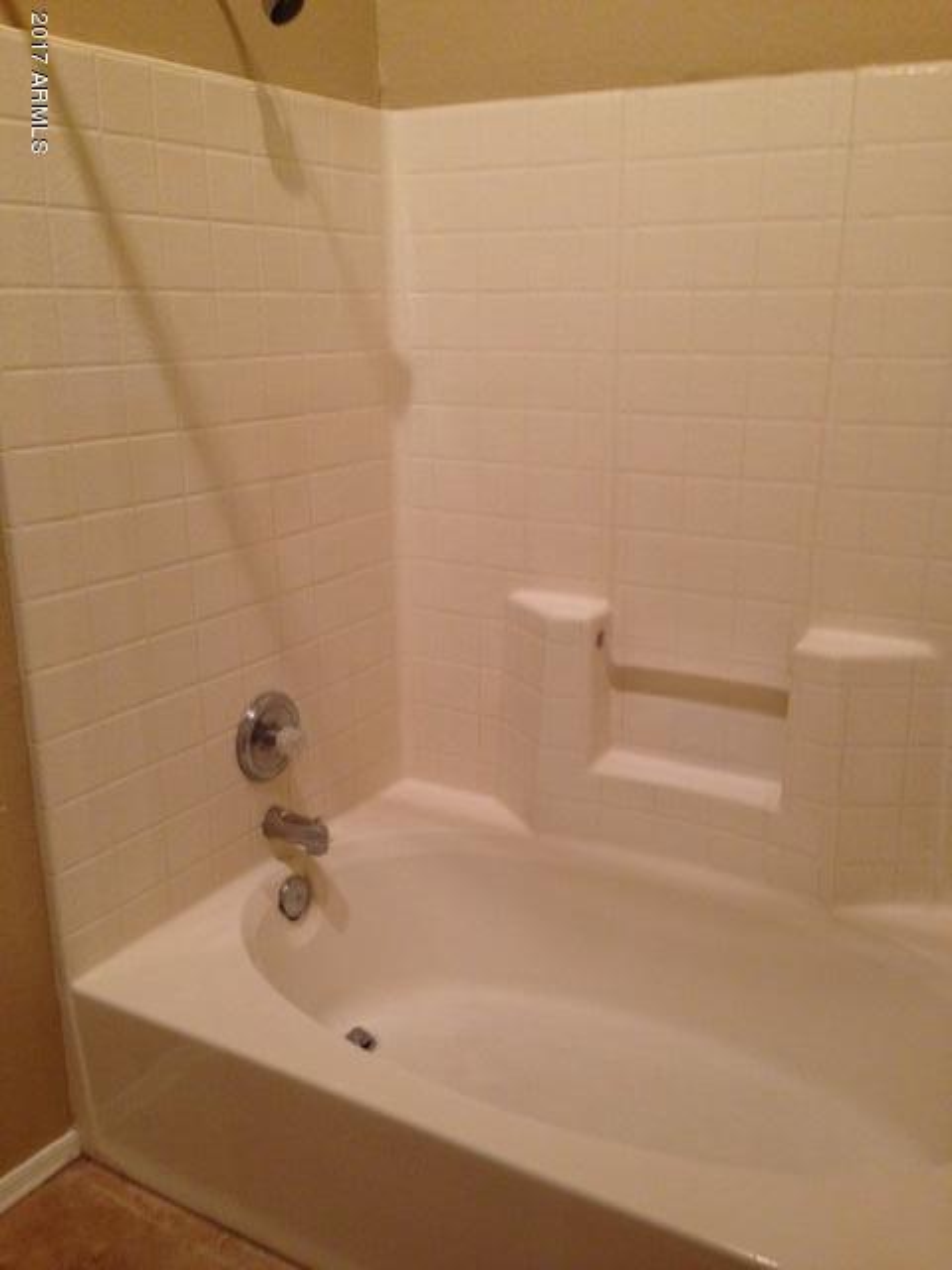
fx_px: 1210
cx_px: 476
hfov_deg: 42.9
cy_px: 635
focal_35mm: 33
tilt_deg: -16.0
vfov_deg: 55.4
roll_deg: -0.3
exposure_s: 1/20
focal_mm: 4.12
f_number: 2.4
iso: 160
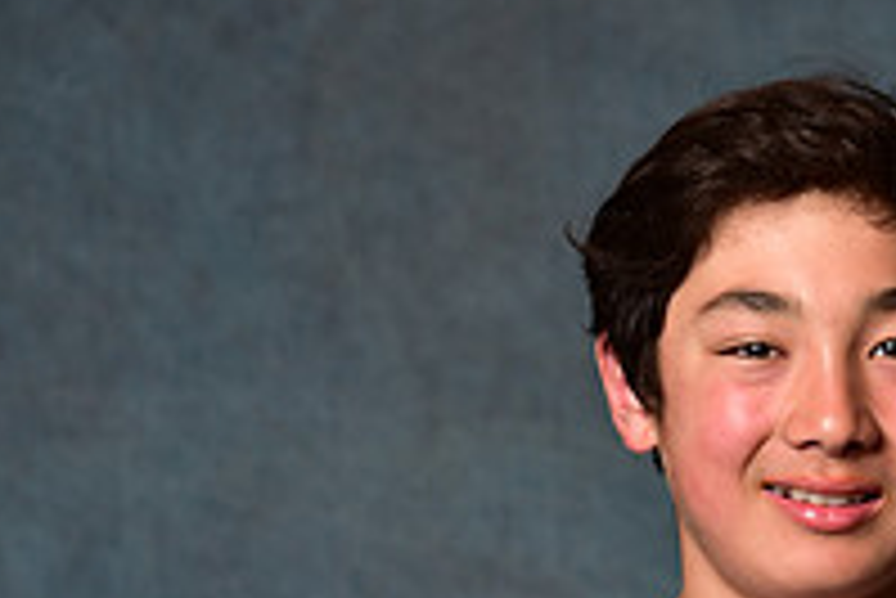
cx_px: 835
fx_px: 5081
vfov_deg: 6.7
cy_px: 800
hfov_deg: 10.0
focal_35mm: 204
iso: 100
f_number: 5
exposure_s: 1/200
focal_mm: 70
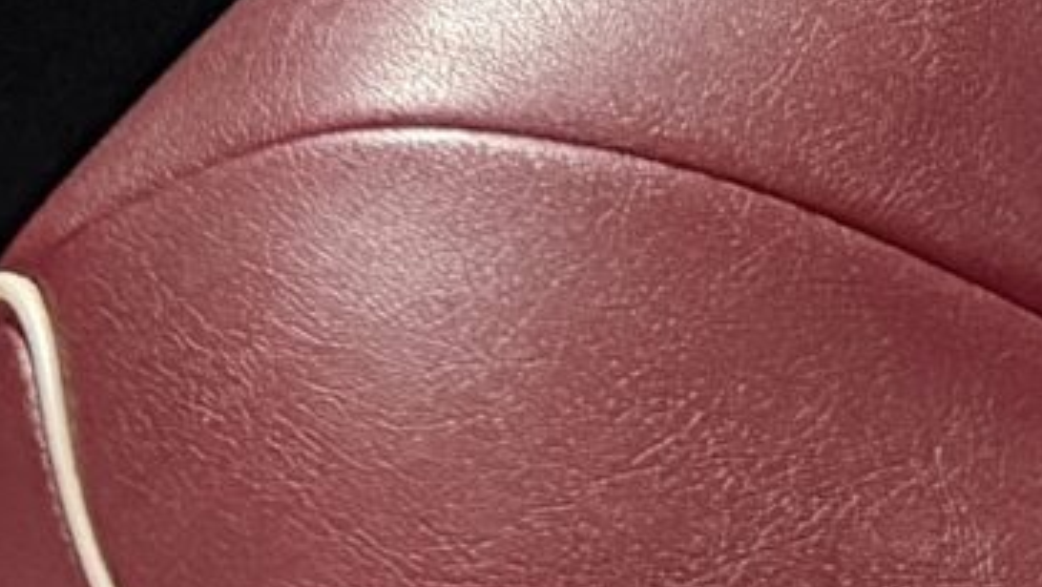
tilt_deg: -18.9
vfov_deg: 5.6
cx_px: 1300
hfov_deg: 11.4
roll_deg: -0.1
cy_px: -1850
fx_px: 5085
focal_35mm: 184
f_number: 1.78
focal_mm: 6.76
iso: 1000
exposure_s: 1/33
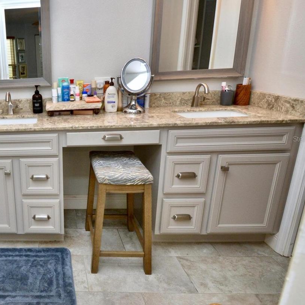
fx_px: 249
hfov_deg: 54.3
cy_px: 139
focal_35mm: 25
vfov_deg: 62.8
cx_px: 27
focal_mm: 10
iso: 720
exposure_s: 1/60
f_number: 8
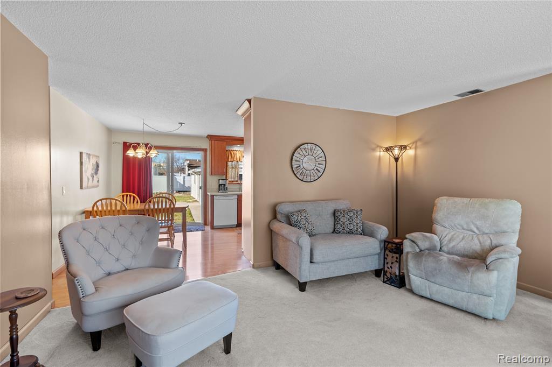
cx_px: 276
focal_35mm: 16
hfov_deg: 96.8
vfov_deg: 73.7
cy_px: 184
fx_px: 245
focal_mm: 16
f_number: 3.5
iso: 320
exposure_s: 1/30
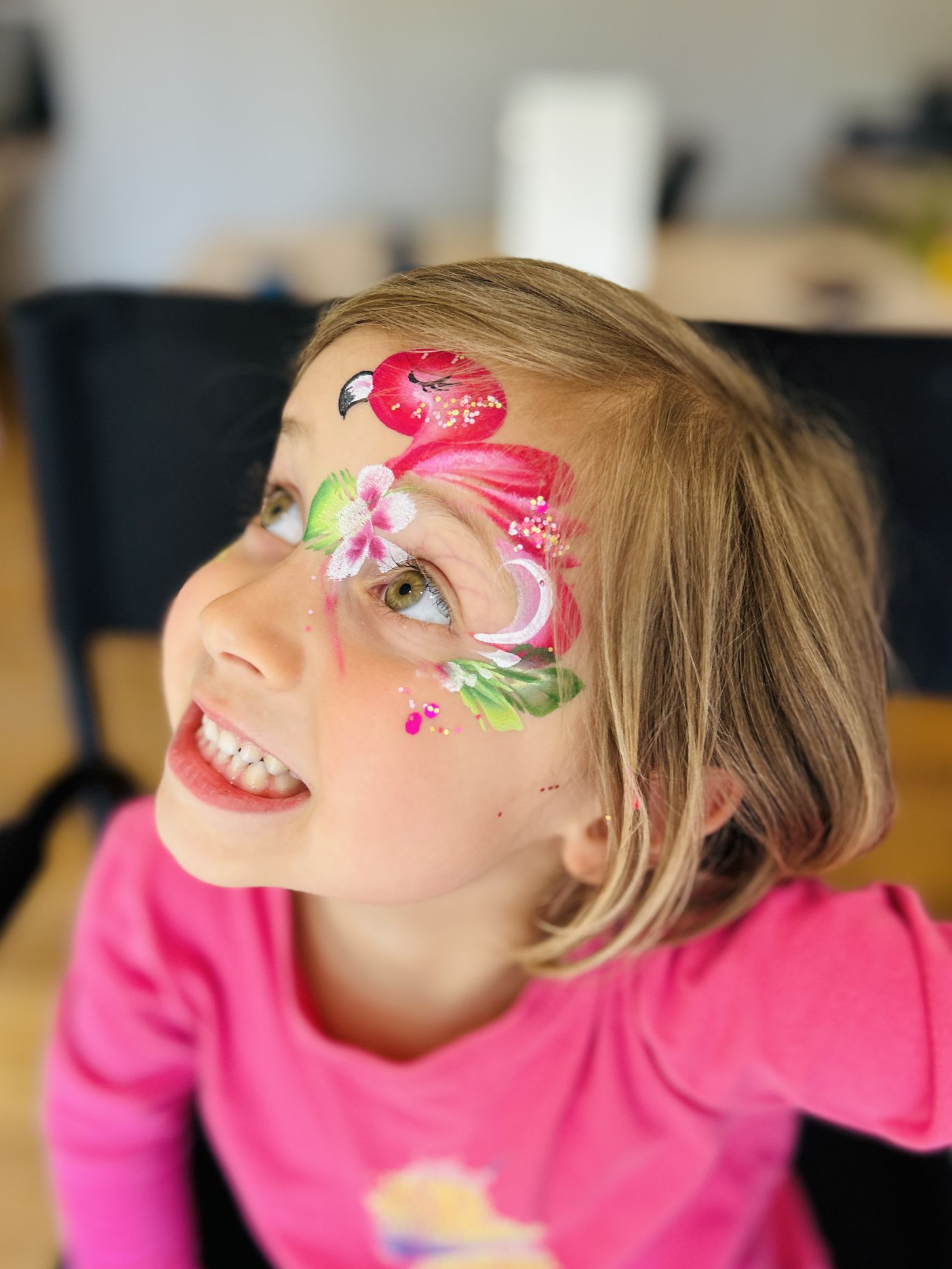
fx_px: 1027
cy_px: 641
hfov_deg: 49.7
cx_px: 450
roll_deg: +1.0
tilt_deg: -32.3
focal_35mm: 28
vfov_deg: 63.4
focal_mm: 5.7
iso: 80
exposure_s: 1/100
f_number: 1.5
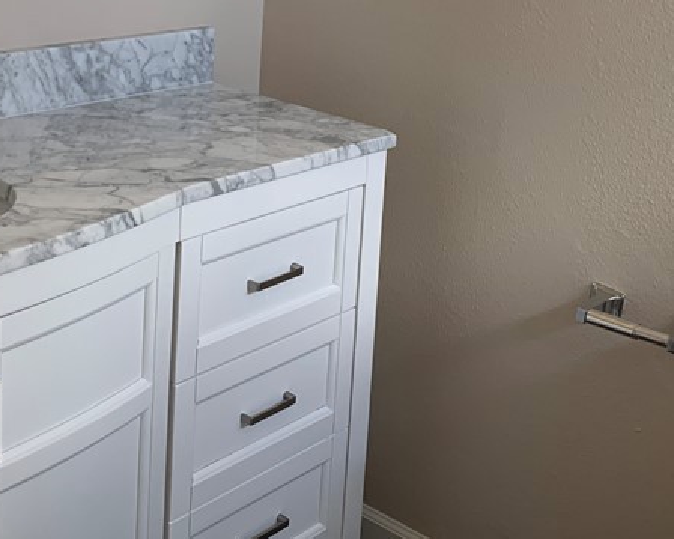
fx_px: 1156
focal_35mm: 58
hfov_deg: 32.5
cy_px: 60
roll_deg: -2.8
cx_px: 316
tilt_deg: -11.6
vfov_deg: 25.5
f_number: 1.8
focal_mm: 4.25
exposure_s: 1/68
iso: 100
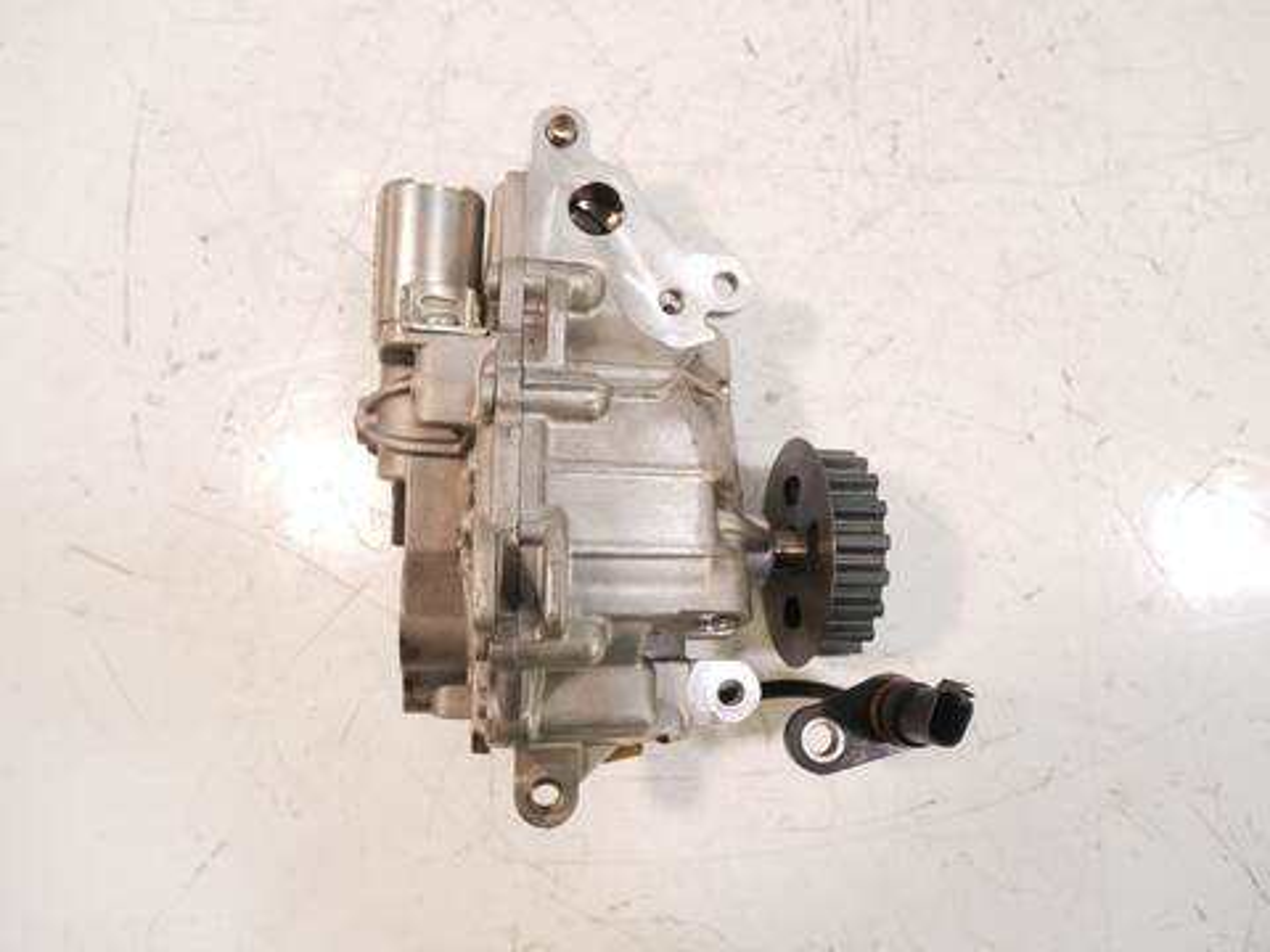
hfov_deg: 71.6
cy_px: 476
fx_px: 881
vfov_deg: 56.8
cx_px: 635
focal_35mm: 24
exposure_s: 1/60
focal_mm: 12
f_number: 3.5
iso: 640
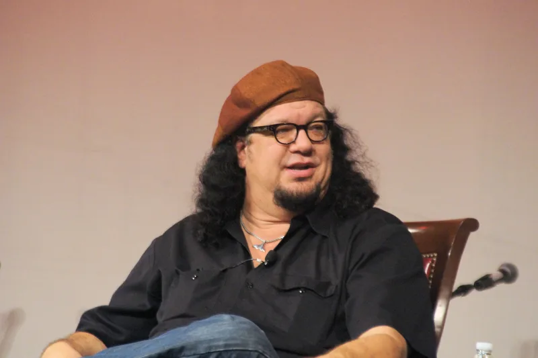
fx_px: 4706
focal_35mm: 315
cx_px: 269
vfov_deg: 4.4
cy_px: 179
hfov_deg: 6.5
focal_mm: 210
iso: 1600
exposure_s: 1/100
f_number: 6.3
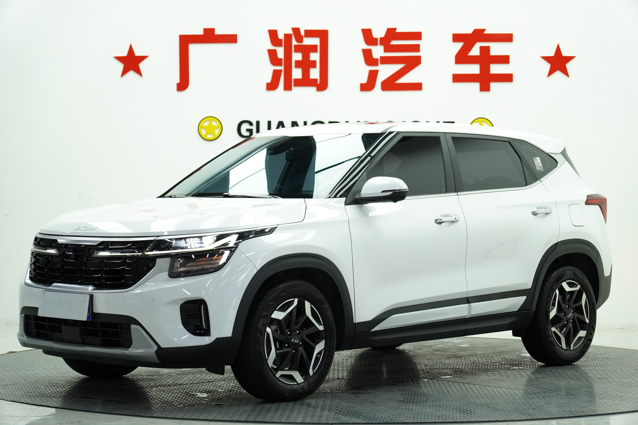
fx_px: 1435
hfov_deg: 25.1
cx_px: 319
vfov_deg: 16.9
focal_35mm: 81
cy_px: 212
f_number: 2.8
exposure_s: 1/400
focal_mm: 54
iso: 640
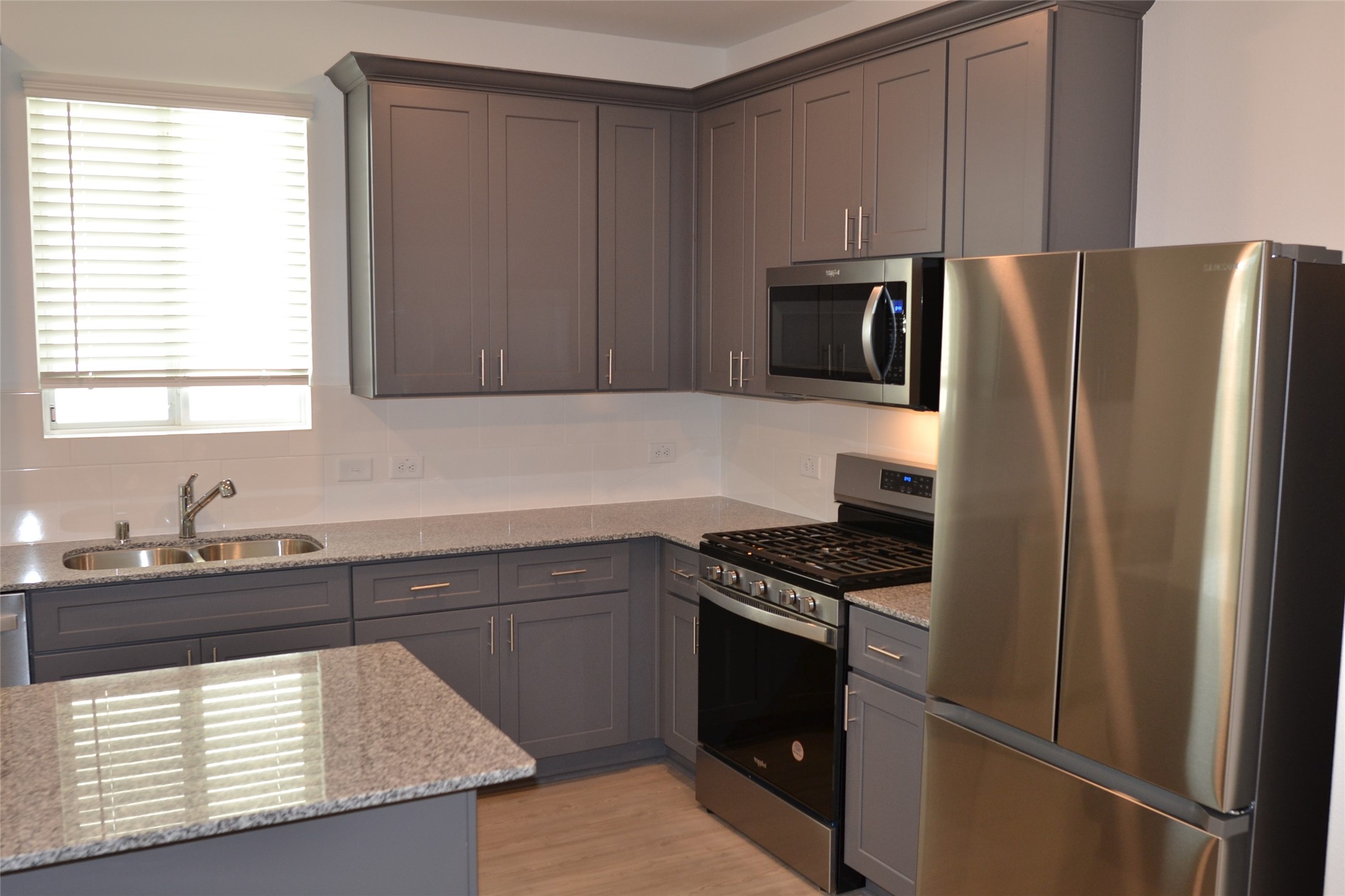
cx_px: 672
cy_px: 448
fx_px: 1121
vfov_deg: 43.6
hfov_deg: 61.9
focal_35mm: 30
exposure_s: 1/60
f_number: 3.2
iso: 400
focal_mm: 20
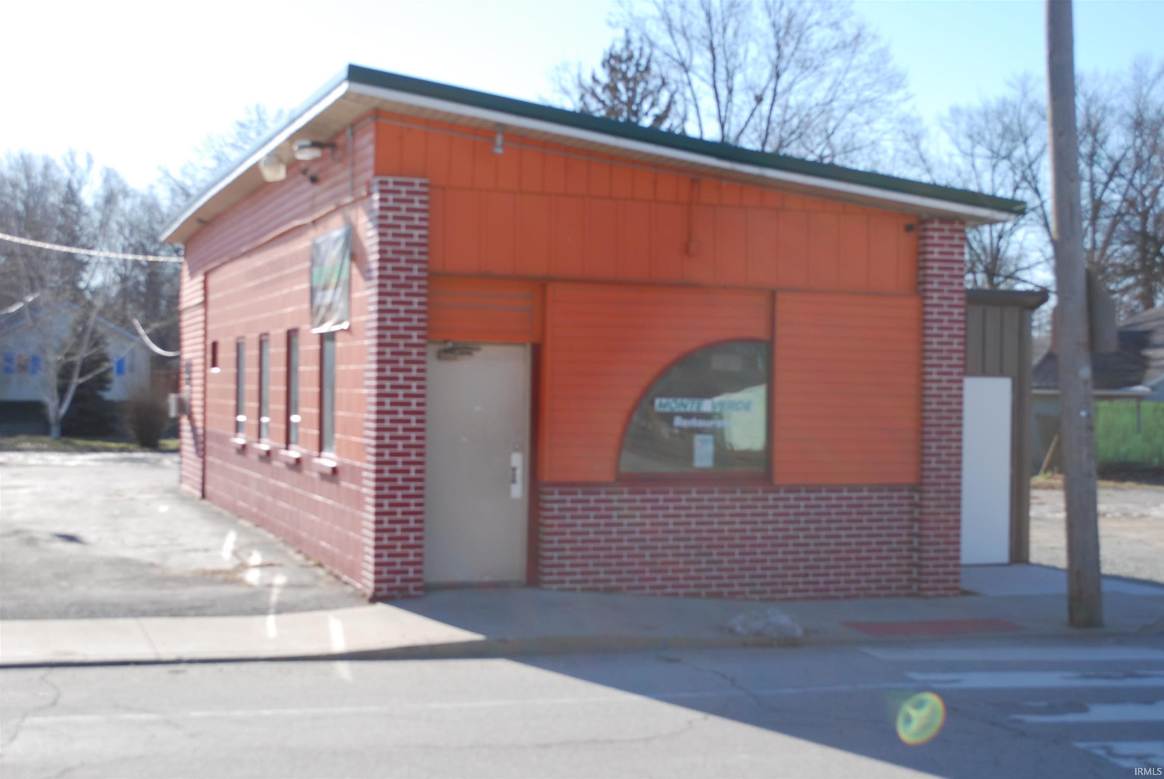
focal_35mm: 51
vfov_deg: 26.6
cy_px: 390
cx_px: 582
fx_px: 1651
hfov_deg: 38.8
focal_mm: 34
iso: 100
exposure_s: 1/160
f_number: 6.3
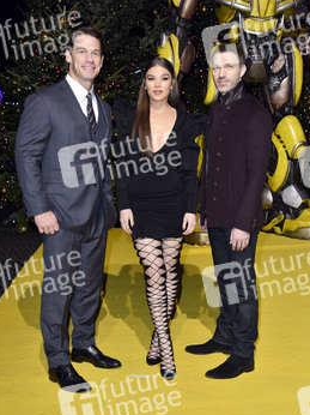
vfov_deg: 38.2
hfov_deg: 29.1
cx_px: 154
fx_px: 598
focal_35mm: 50
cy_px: 219
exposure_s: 1/250
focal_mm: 45
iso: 400
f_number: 5.6
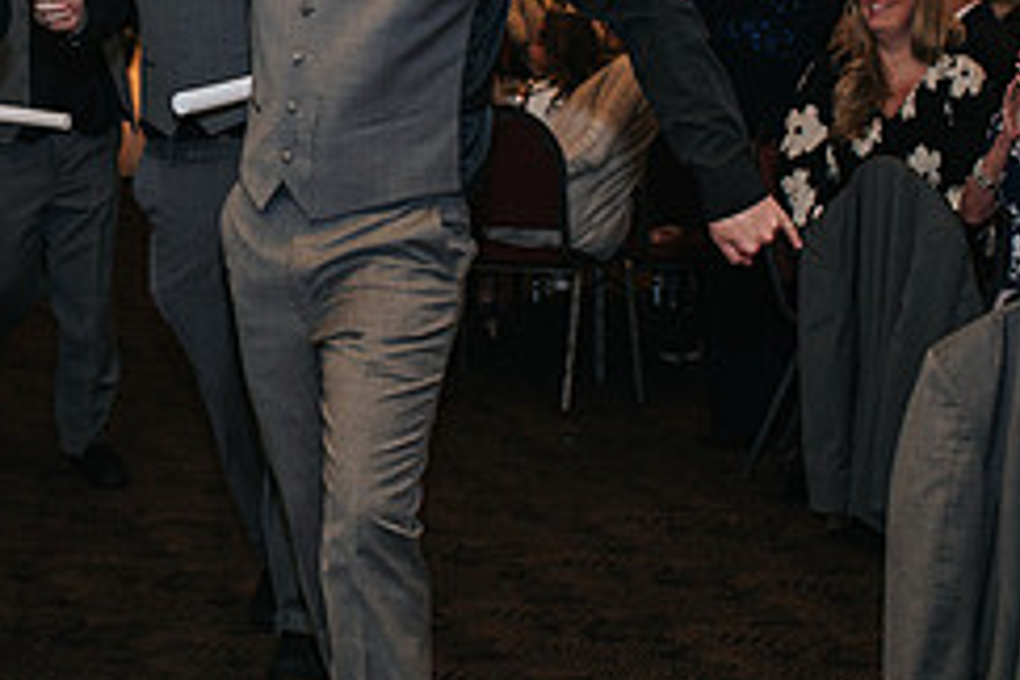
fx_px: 2663
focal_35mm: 94
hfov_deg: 21.0
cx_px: 32
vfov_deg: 14.4
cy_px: 41
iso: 800
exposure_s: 1/200
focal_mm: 35
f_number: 3.2
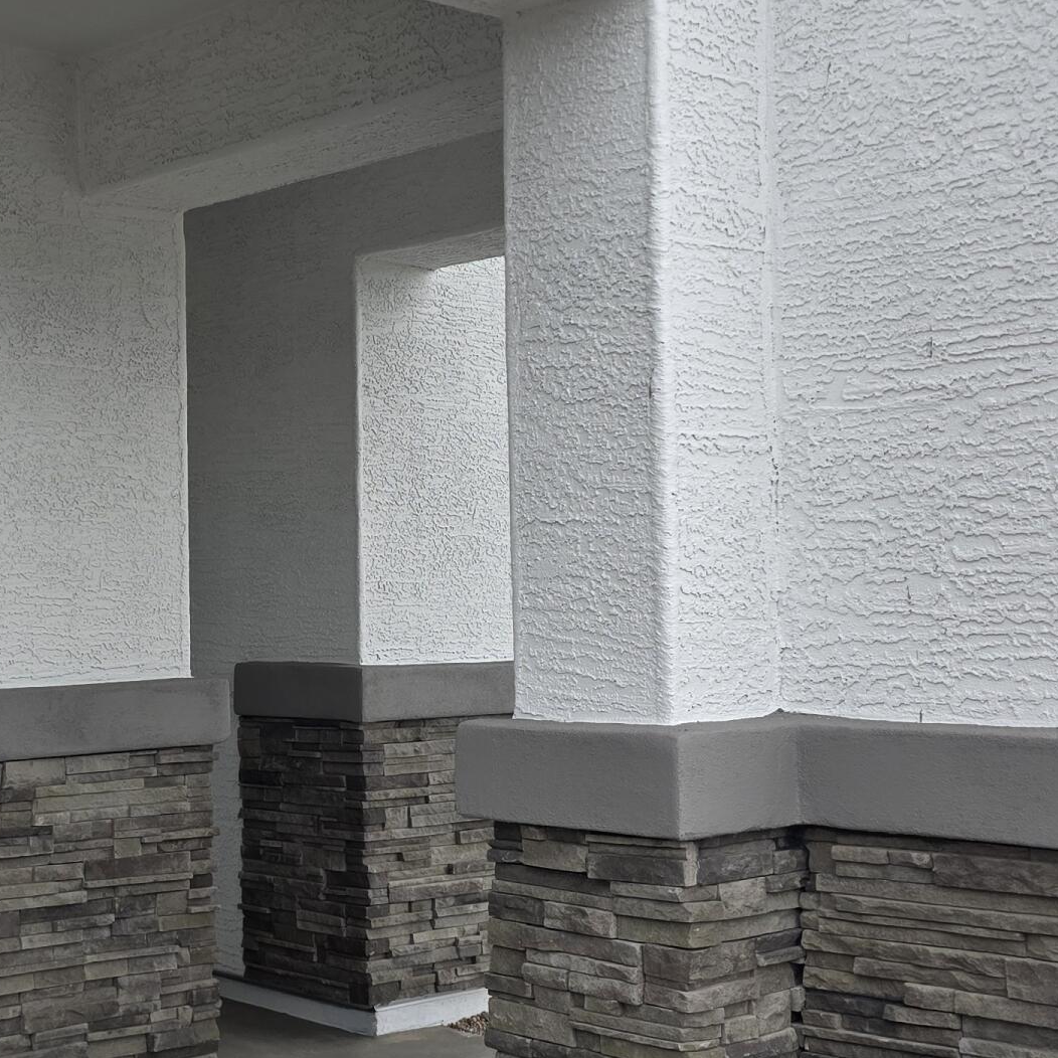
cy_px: 470
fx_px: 2006
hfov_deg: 28.6
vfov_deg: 29.5
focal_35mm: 58
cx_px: 142
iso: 80
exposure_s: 1/1606
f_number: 1.7
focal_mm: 6.3
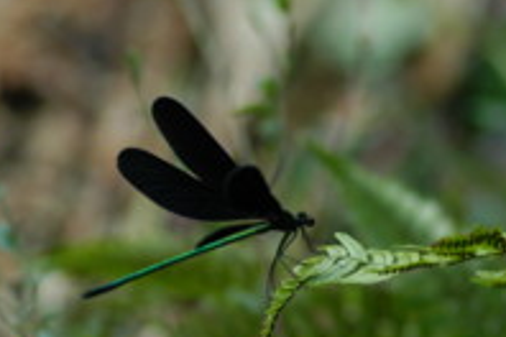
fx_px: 4315
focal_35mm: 307
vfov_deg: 4.5
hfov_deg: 6.7
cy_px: 226
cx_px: 299
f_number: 3.2
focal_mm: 90
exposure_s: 1/400
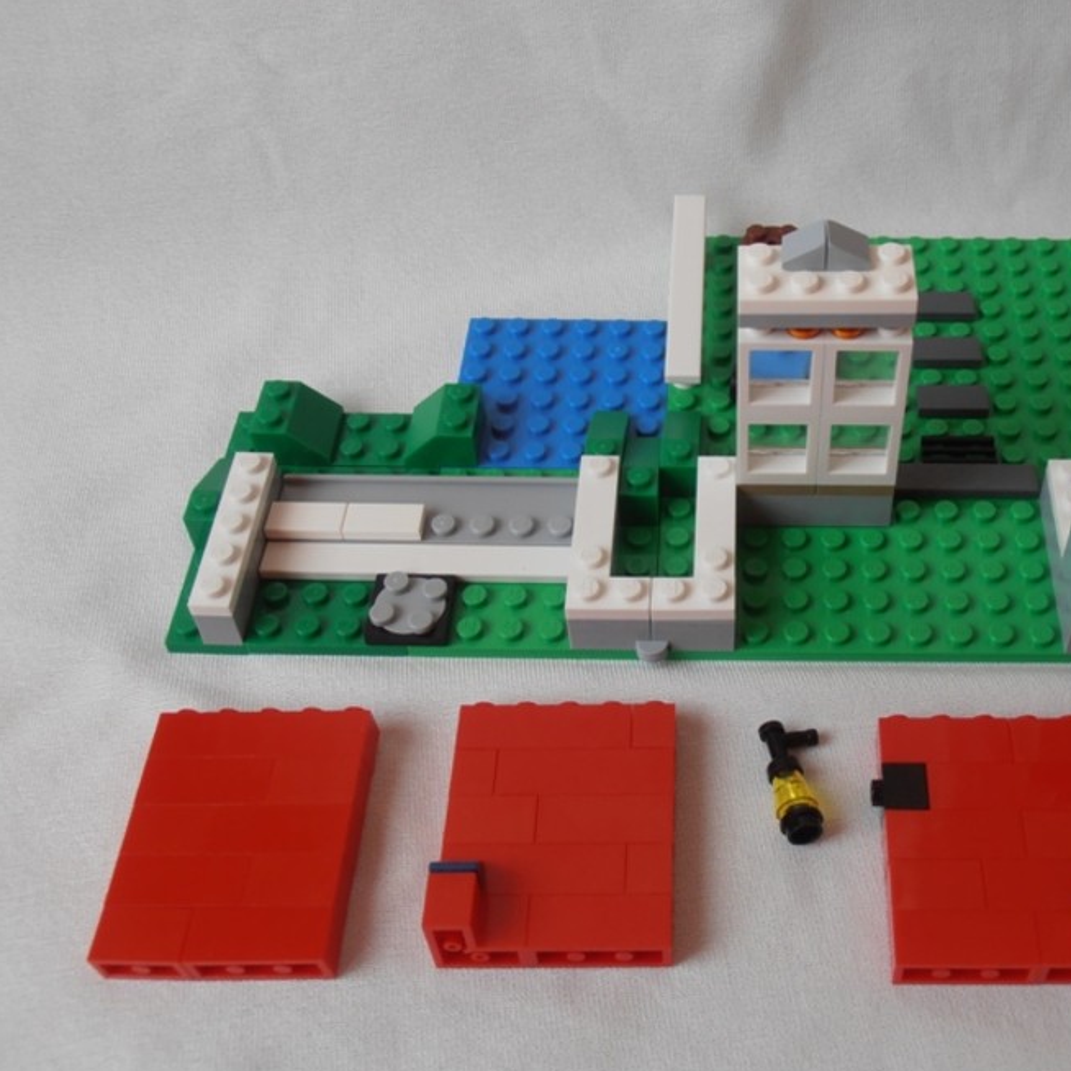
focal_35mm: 45
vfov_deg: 37.6
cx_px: 730
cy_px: 546
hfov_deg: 37.1
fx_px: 1575
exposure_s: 1/80
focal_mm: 6.61
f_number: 3.9
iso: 80
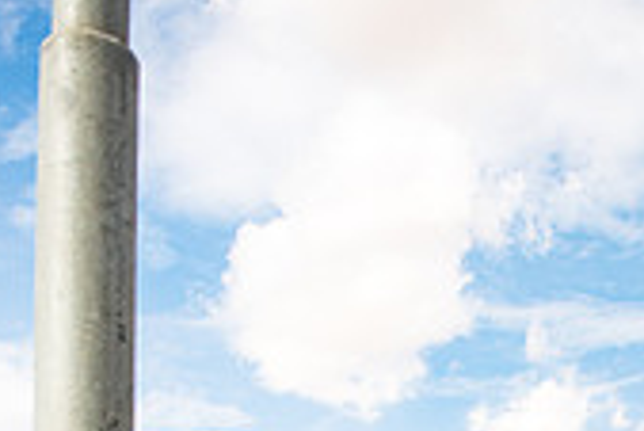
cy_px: 751
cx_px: 549
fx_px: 1146
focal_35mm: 64
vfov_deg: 17.6
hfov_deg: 30.3
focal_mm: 24
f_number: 2.8
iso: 200
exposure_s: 1/3200
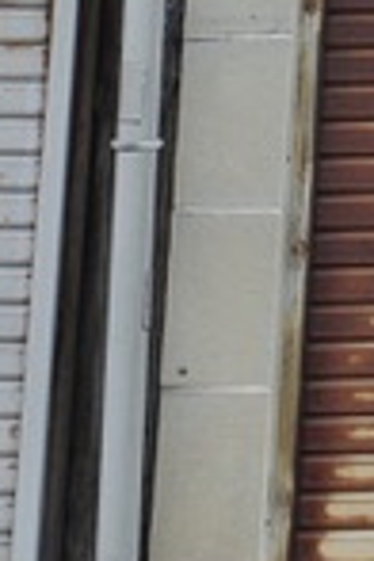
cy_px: -1053
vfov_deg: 8.5
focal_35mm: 207
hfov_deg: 6.0
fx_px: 3225
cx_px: 1248
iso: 200
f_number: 4.5
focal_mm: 18.3
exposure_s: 1/320
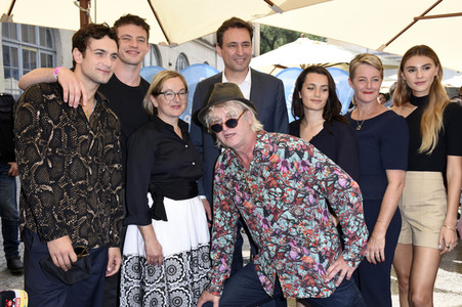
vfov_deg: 36.8
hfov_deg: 53.2
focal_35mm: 36
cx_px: 231
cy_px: 154
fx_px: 462
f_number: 6.3
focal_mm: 24
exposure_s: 1/160
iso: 200
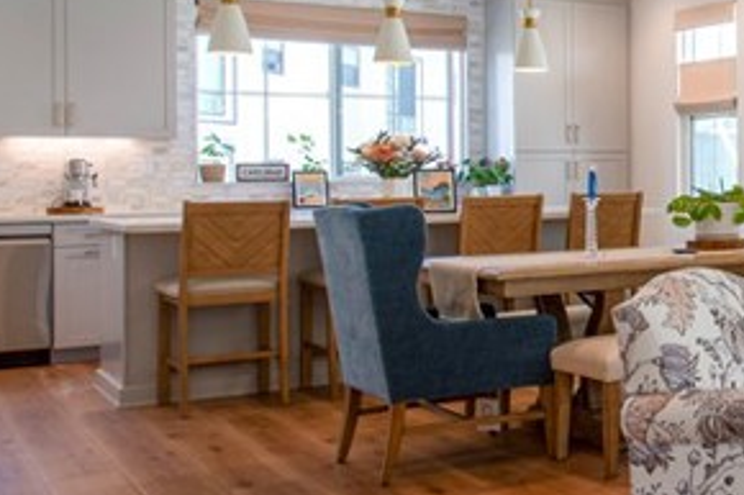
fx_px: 1095
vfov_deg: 25.3
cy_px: 140
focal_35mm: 53
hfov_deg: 29.1
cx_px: 1008
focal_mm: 15
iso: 250
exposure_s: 1/125
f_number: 6.3
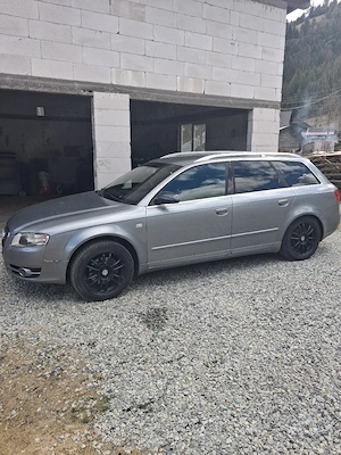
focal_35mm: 27
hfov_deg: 51.4
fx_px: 355
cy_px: 228
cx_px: 170
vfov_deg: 65.3
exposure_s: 1/133
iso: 20
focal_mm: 4
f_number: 1.8
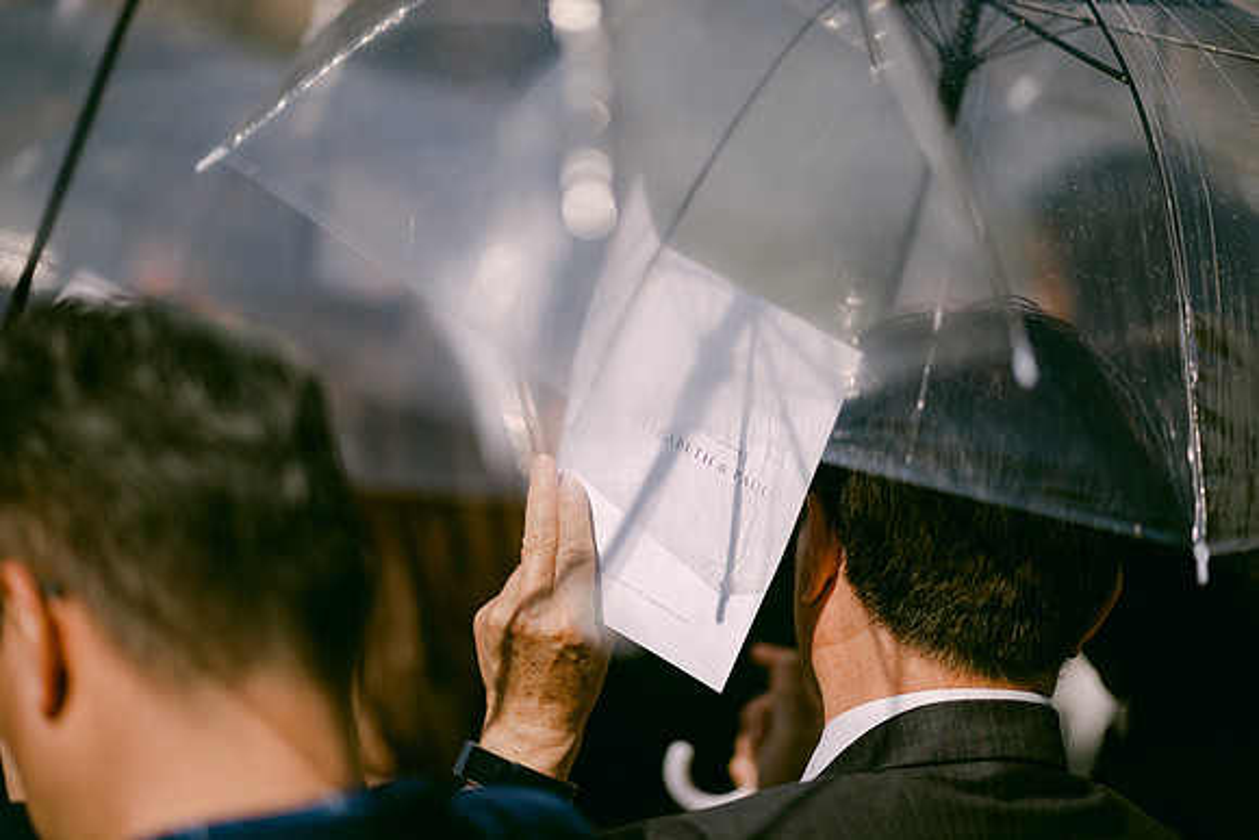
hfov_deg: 19.5
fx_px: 3673
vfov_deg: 13.0
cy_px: 420
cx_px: 630
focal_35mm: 105
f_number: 1.4
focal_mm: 105
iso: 200
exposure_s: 1/32000
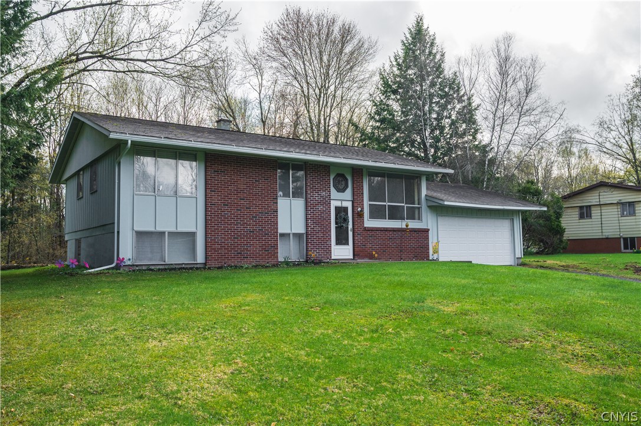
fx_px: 552
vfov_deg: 42.3
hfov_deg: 60.3
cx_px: 320
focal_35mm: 31
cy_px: 213
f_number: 8
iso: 1250
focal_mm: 31
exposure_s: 1/1250
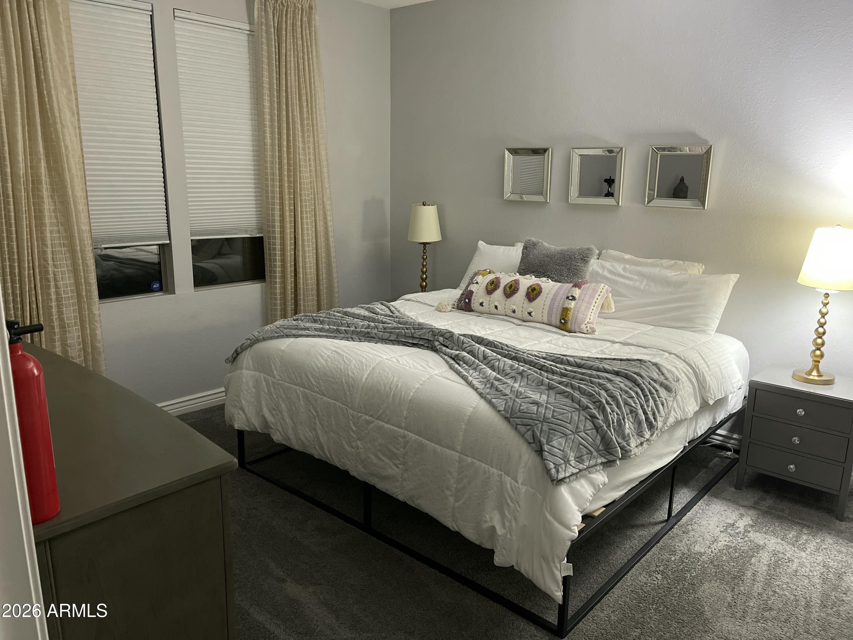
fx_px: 641
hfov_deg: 67.3
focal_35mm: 26
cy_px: 320
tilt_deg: -13.5
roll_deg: -1.2
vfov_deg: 53.1
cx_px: 426
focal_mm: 5.1
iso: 500
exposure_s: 1/40
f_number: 1.6
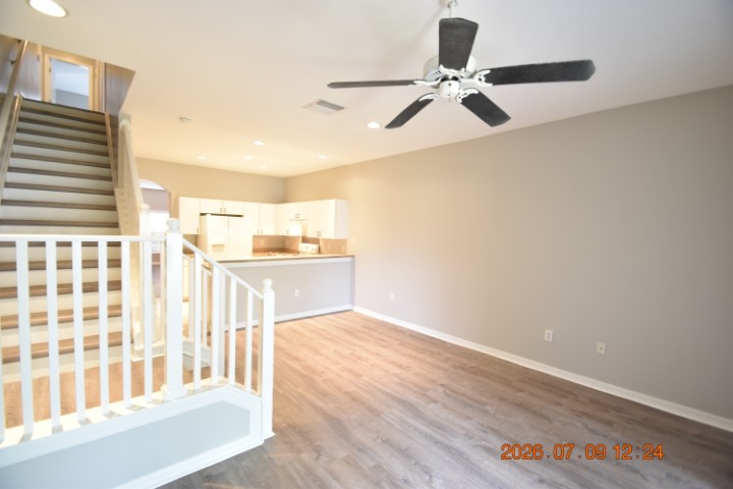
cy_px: 244
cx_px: 366
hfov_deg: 100.4
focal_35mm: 15
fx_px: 305
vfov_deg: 77.3
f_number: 3.5
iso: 800
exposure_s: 1/20
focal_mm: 10
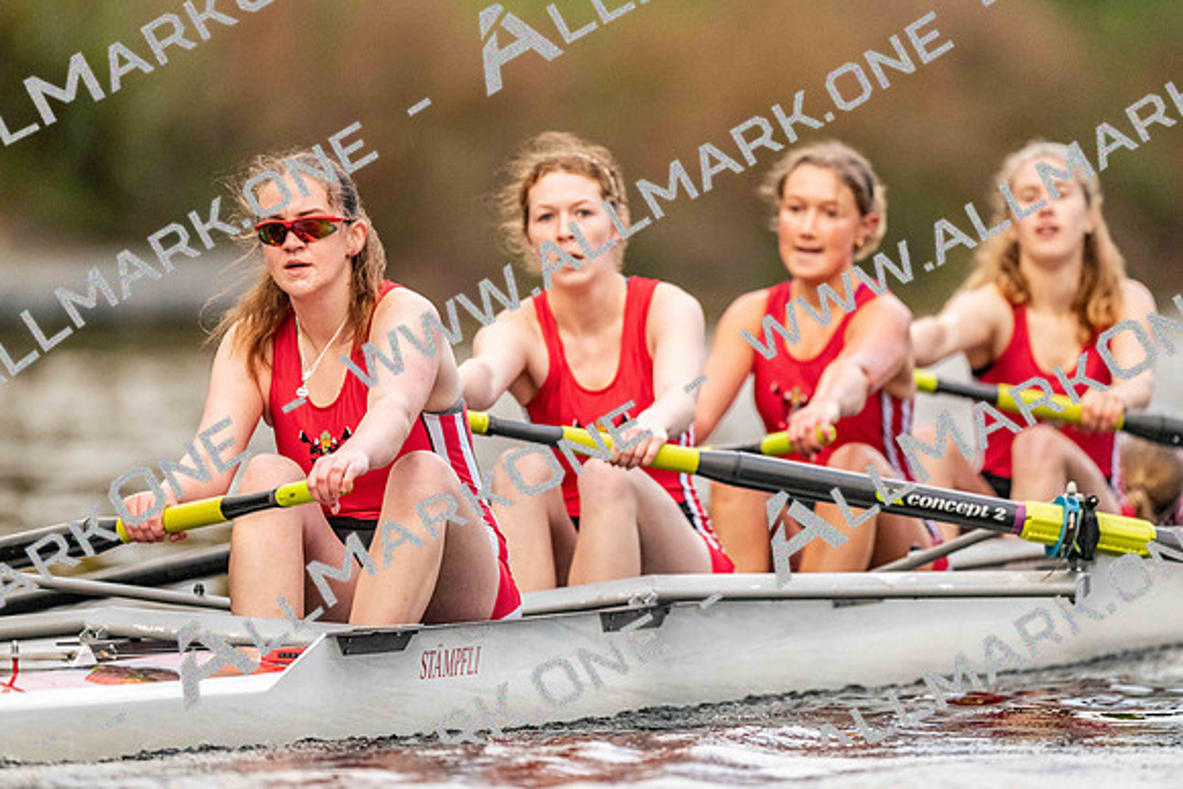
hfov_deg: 3.4
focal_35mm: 600
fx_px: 19720
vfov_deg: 2.3
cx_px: 592
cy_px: 394
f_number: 4
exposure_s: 1/2500
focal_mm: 600
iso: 5000
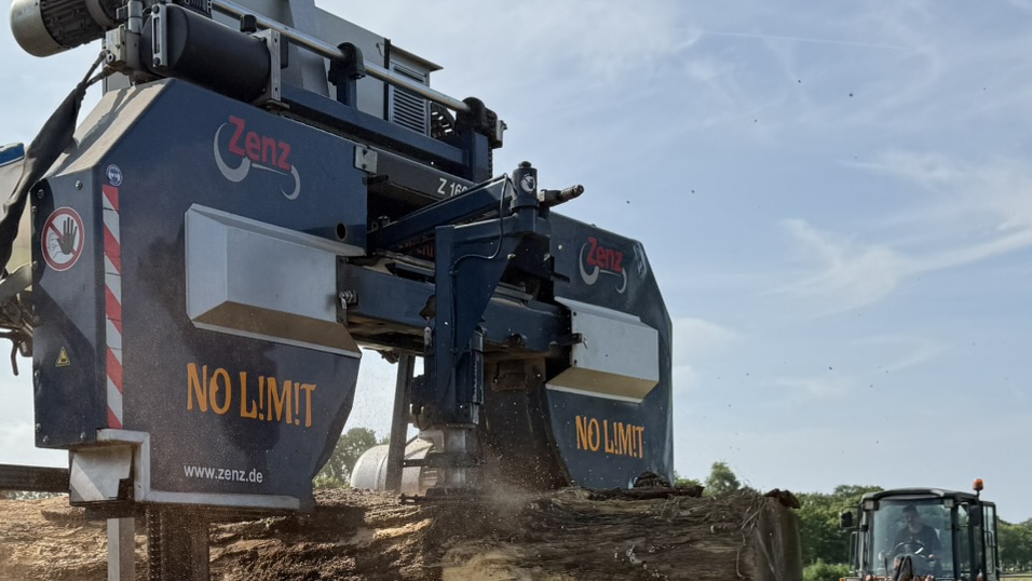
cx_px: 300
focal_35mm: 56
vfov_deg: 20.8
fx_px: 1533
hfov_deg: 36.6
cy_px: 571
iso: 80
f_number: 1.78
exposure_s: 1/5319
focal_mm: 6.76
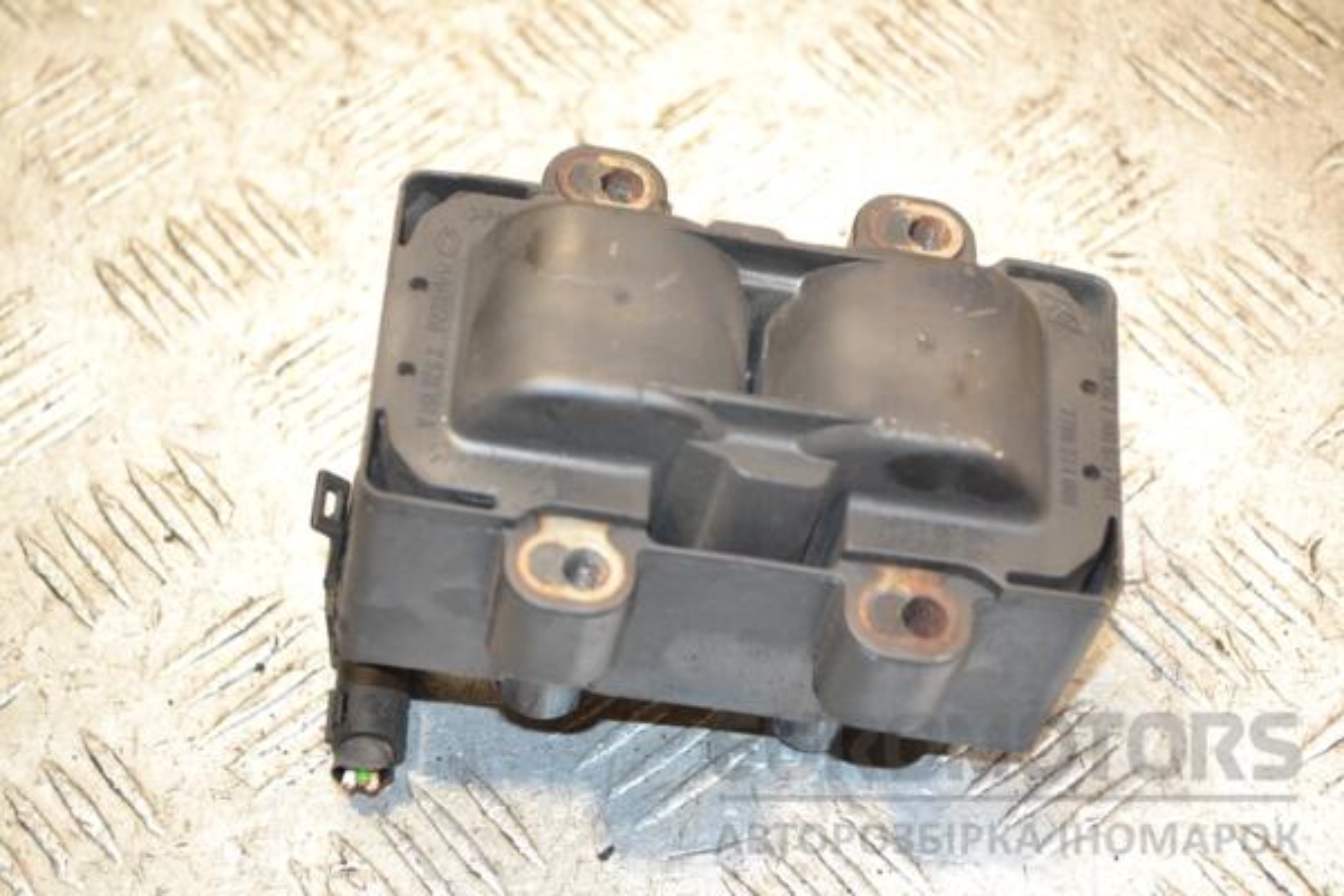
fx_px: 3080
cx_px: 672
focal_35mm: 82
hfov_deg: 24.6
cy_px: 448
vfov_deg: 16.6
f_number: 5.6
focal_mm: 55
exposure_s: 1/125
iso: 1600
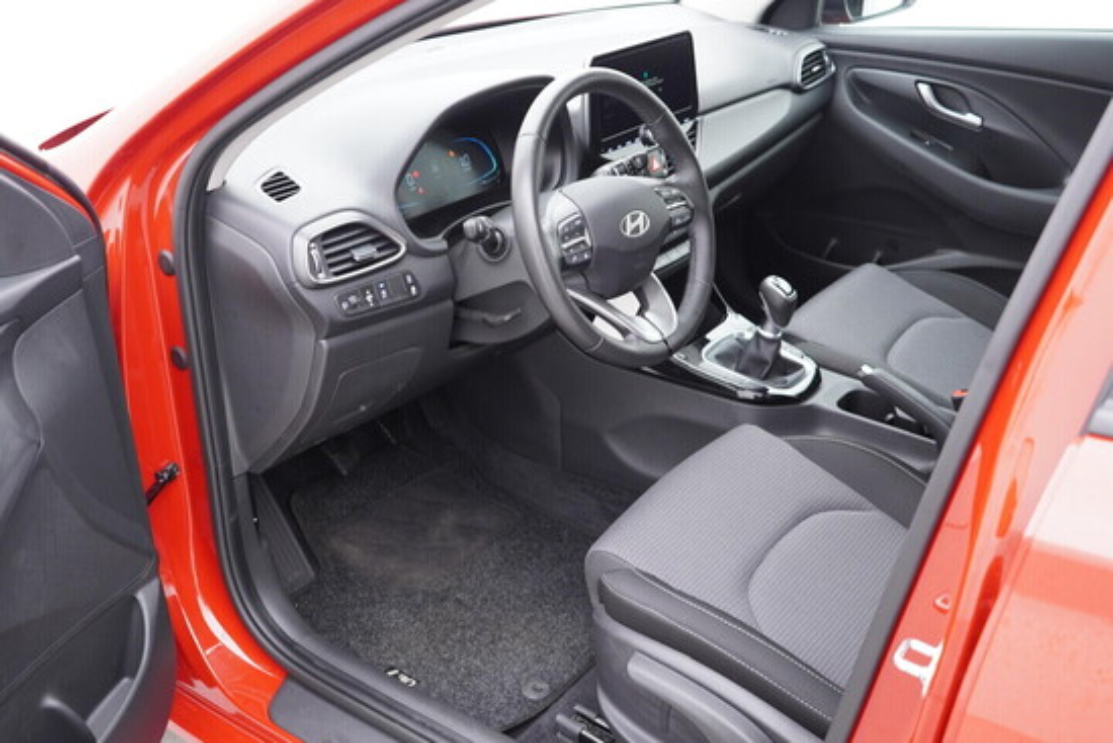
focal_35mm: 36
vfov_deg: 36.9
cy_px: 372
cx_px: 556
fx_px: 1113
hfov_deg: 53.1
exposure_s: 1/40
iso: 320
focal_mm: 24
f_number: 2.8
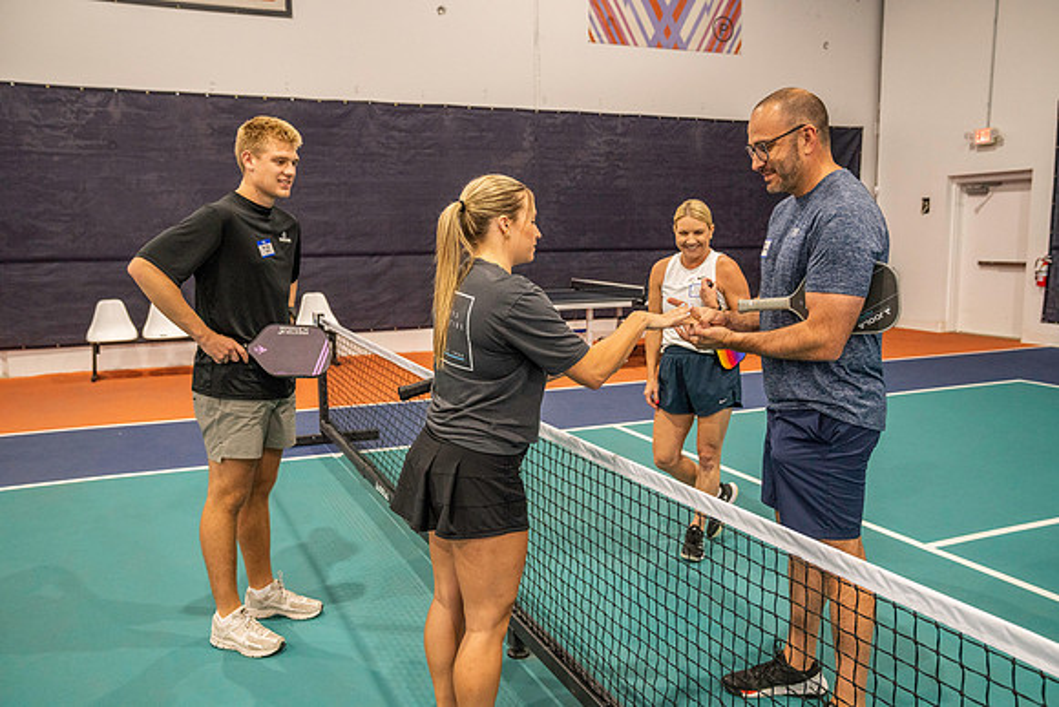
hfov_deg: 61.9
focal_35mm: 30
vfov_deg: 43.6
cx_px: 530
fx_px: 883
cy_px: 354
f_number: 4.5
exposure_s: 1/250
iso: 5000
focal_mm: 30
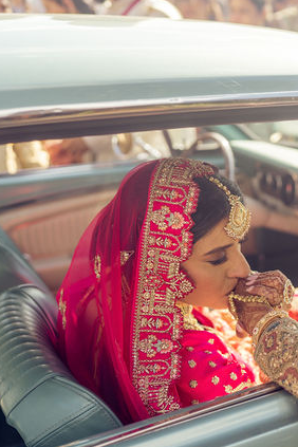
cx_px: 299
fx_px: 658
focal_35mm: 53
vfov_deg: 37.5
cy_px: 224
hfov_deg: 24.3
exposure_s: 1/1250
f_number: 2.2
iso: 125
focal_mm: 35
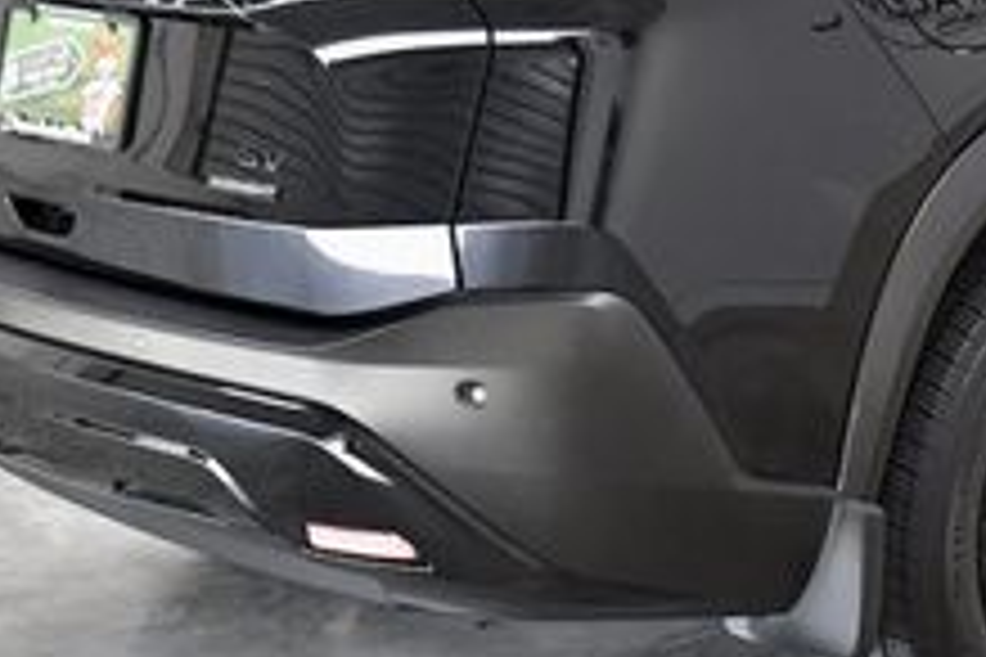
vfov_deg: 12.9
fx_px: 2876
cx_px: 918
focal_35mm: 105
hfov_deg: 19.1
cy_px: 11
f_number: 4
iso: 1250
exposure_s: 1/400
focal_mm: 24
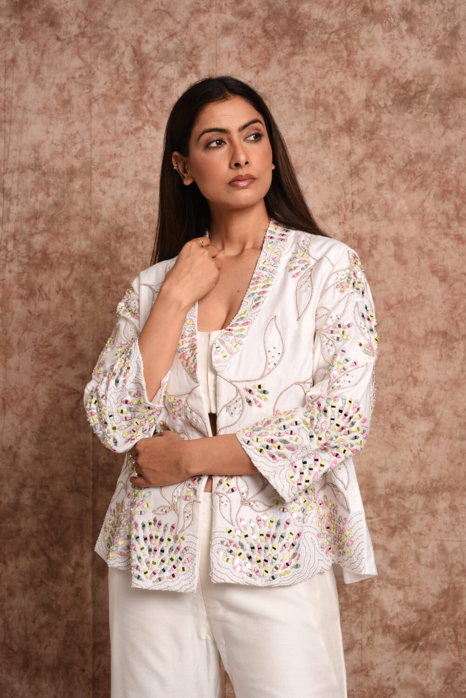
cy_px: 349
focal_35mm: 50
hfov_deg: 27.0
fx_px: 970
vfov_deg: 39.6
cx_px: 233
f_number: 11
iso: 80
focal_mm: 50
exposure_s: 1/125
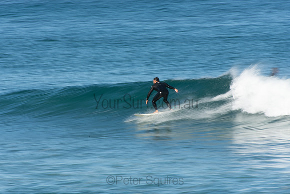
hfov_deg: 3.4
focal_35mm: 600
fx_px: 4834
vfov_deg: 2.3
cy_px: 97
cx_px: 145
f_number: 25
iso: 100
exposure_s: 1/25
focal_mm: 400
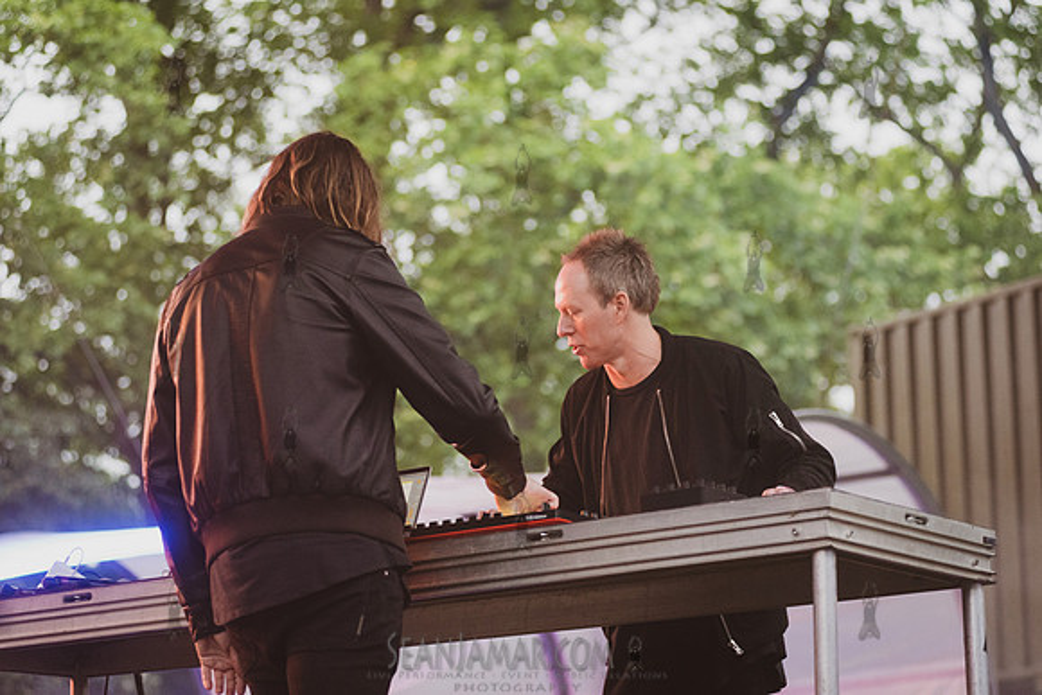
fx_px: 2895
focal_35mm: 100
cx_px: 521
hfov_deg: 20.4
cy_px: 348
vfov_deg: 13.7
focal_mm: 100
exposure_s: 1/200
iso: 4000
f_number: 3.2
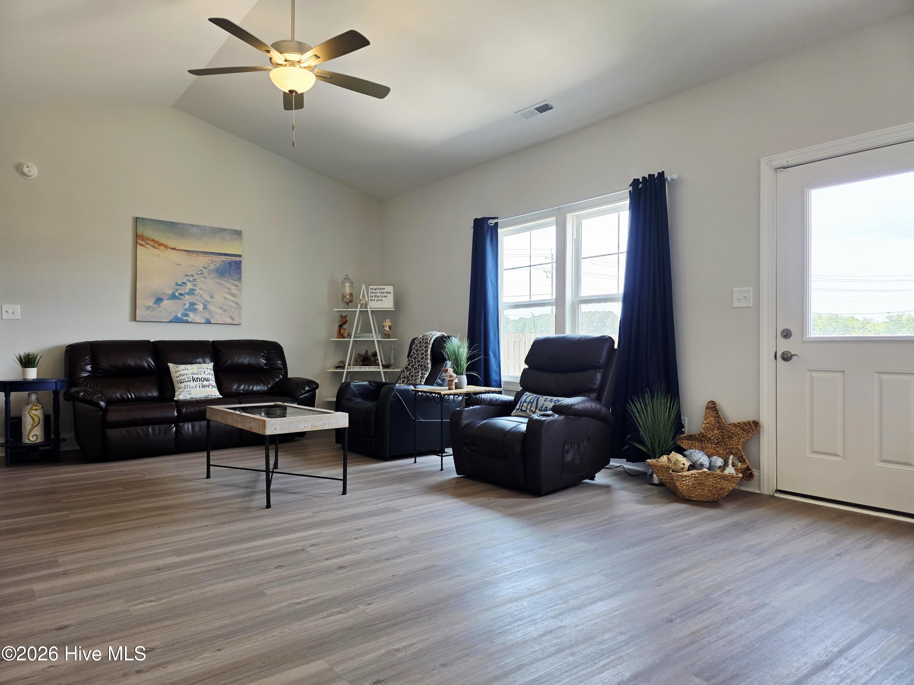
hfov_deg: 73.9
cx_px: 457
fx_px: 607
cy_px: 342
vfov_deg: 58.9
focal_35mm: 23
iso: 50
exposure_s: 1/120
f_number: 1.7
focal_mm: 6.3
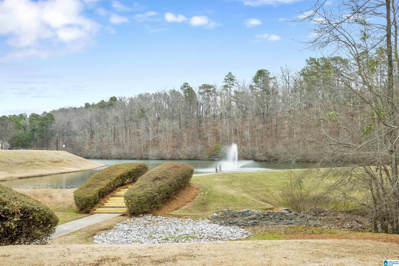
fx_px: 477
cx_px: 200
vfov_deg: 31.2
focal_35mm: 43
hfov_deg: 45.4
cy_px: 133
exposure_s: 1/125
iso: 320
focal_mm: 29
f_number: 14
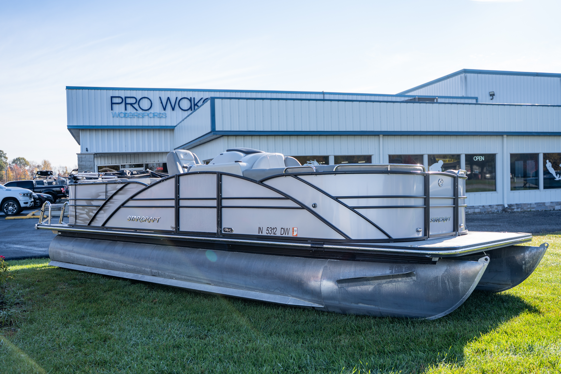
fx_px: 530
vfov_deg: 38.9
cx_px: 280
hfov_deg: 55.8
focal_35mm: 34
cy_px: 187
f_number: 2.8
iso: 100
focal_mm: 34
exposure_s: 1/800
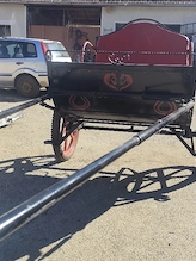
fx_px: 317
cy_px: 118
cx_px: 112
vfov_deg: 44.8
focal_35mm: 42
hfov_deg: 34.3
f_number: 1.65
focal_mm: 6.19
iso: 50
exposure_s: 1/1000
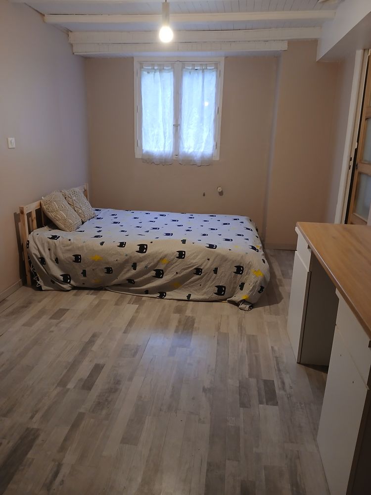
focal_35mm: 26
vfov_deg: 67.3
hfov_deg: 53.1
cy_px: 248
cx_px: 186
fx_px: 372
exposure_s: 1/33.3
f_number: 1.8
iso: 200
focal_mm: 3.98
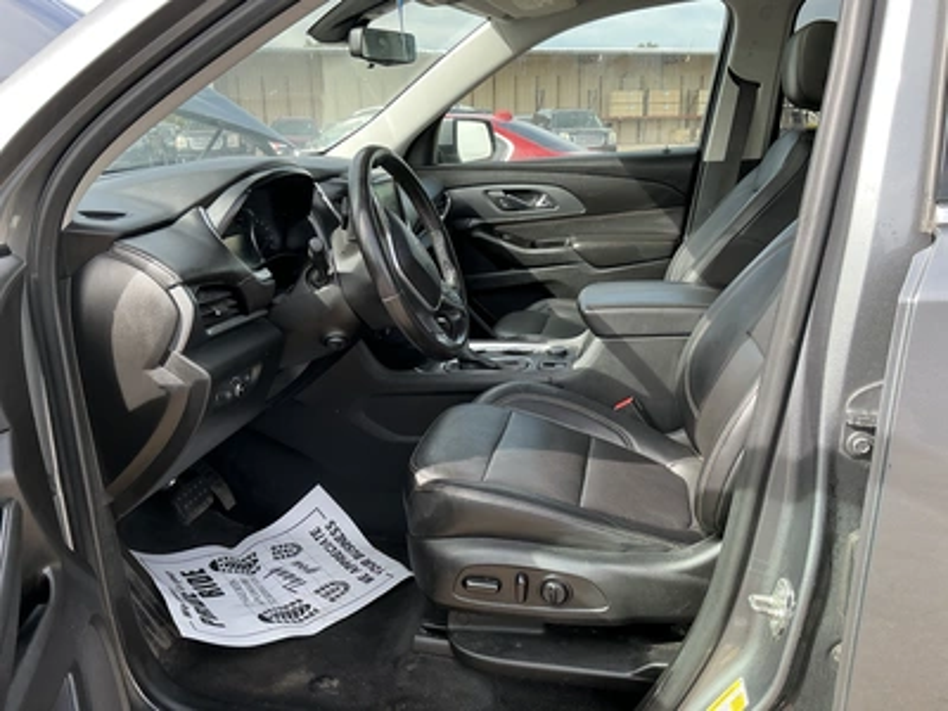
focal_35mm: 28
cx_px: 474
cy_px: 356
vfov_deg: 49.7
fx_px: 767
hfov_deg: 63.4
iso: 20
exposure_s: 1/209
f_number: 1.8
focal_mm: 3
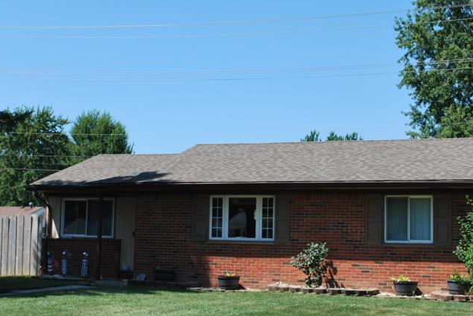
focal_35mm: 70
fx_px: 918
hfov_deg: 28.8
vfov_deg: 19.6
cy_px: 161
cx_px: 197
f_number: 7.1
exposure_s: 1/200
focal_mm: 29
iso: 100
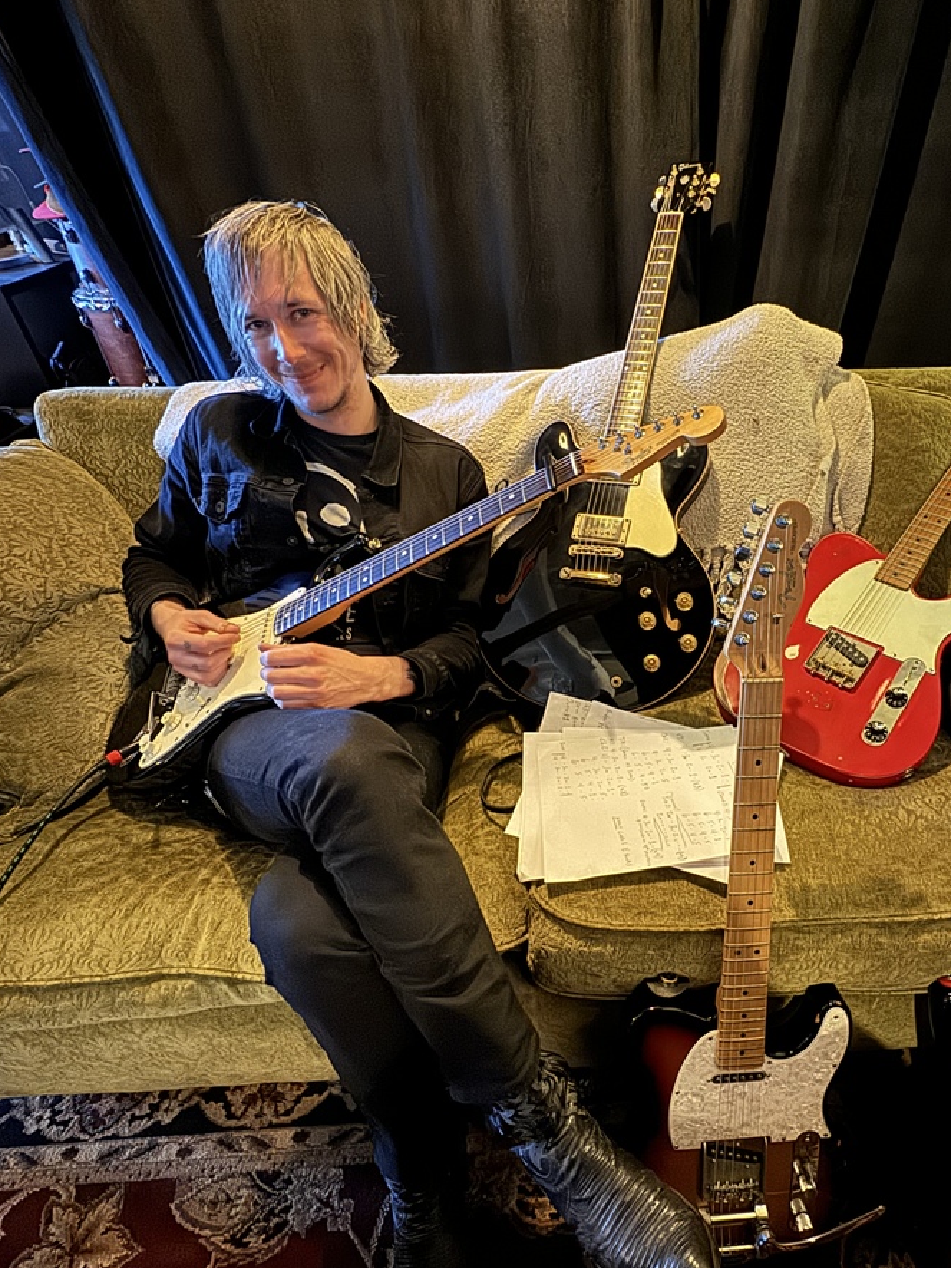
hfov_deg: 67.4
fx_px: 696
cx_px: 607
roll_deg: +0.9
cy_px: 667
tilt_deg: -39.5
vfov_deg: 84.6
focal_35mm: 19
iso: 1600
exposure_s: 1/10
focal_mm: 2.22
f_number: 2.2
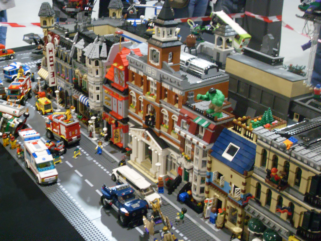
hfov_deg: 36.2
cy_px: 120
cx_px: 160
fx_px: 491
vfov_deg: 27.5
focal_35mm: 53
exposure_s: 1/6
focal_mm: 8.4
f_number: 3.4
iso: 200
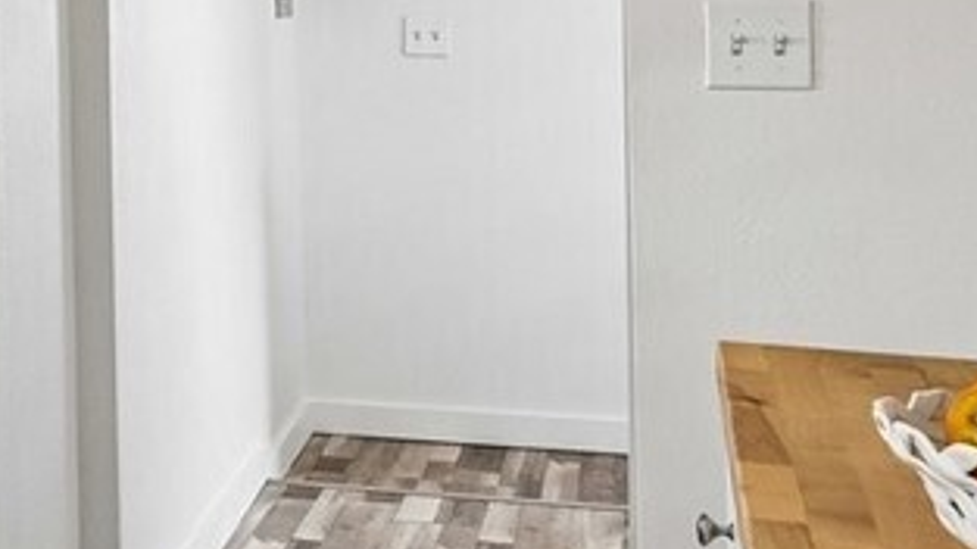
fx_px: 2357
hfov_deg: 18.7
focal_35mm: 91
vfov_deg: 13.1
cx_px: -738
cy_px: -39
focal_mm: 16
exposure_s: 1/30
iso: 400
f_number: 8
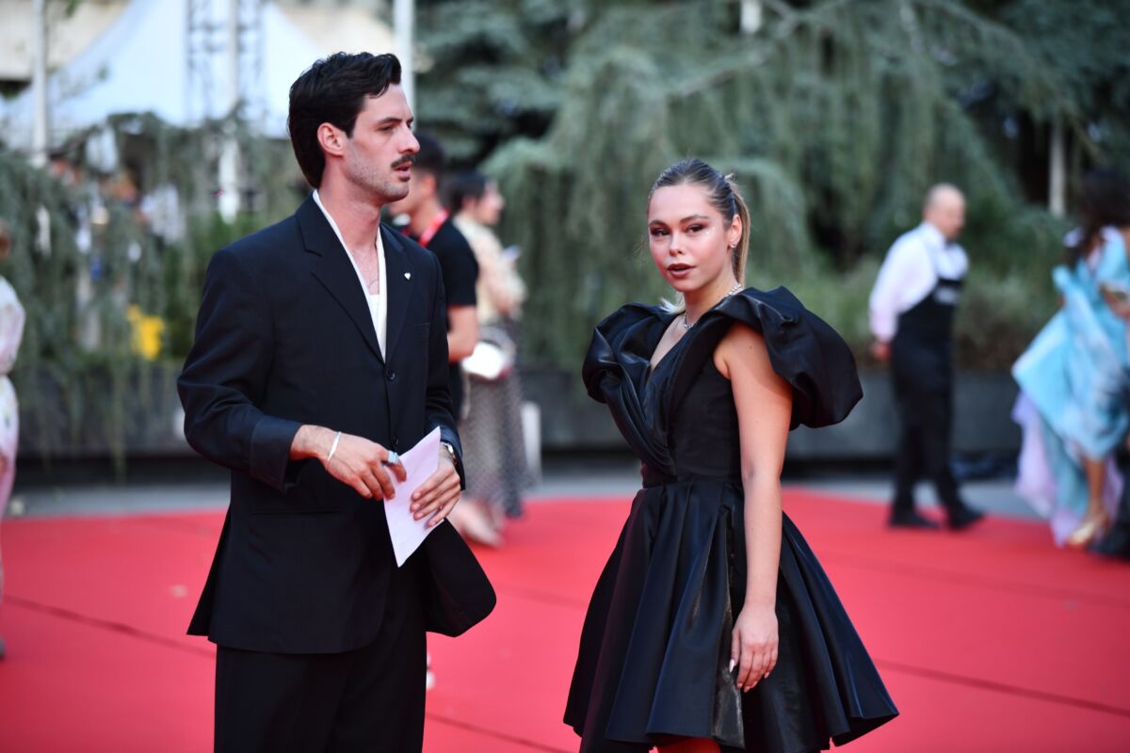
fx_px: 3923
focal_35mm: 125
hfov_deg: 16.4
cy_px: 376
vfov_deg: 11.0
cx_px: 565
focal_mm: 125
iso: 640
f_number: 2.8
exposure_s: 1/1000
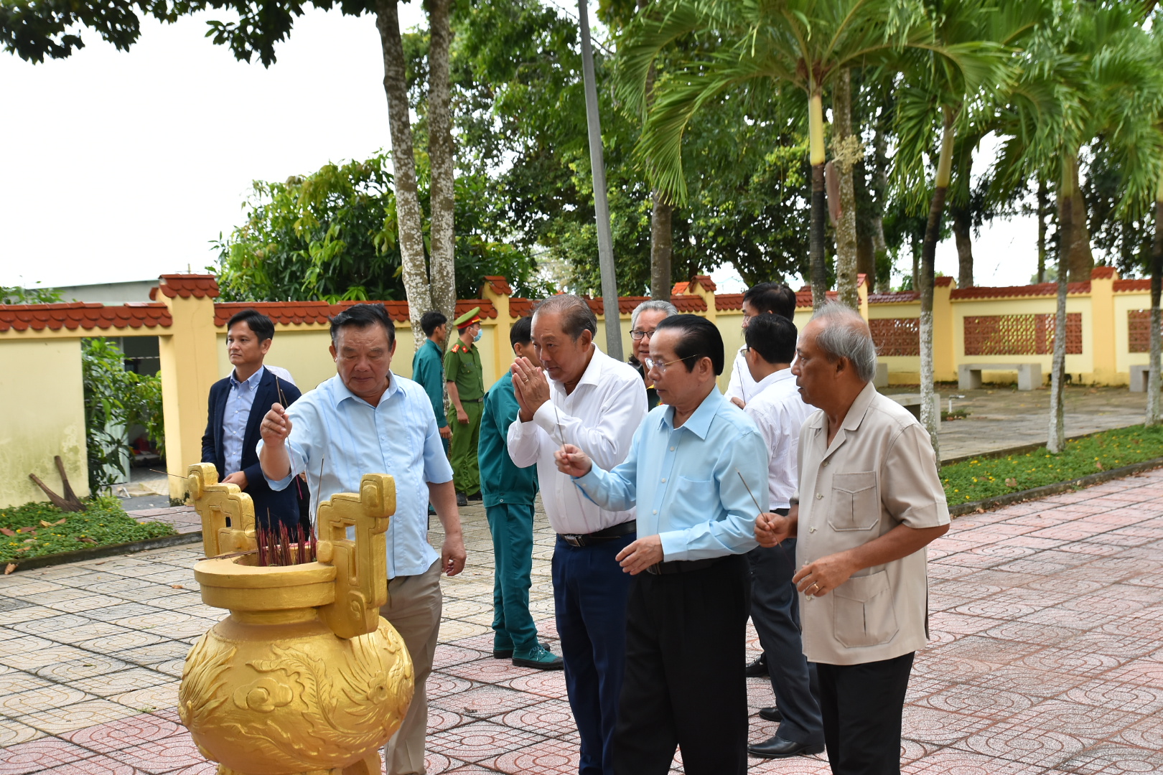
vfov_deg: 31.9
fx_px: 1357
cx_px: 582
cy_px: 388
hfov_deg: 46.4
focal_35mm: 42
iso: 400
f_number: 4.5
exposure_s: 1/125
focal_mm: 28
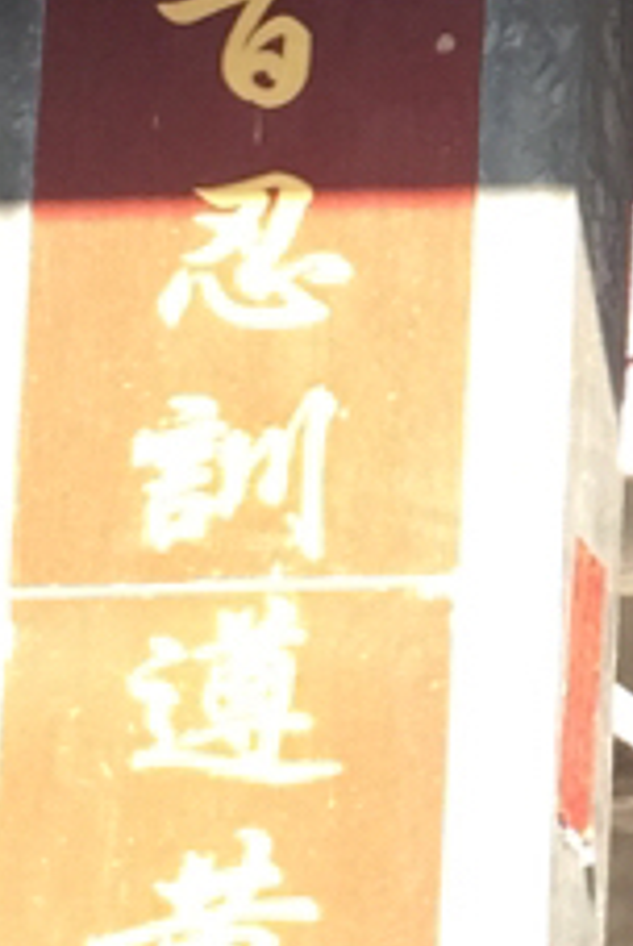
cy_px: 246
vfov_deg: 10.3
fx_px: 5232
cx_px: 1589
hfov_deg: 6.5
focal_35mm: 199
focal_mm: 4.15
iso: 32
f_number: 2.2
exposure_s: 1/107
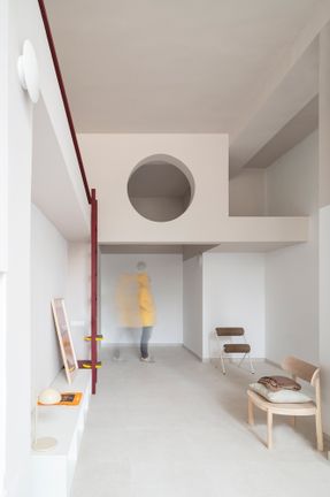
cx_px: 165
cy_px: 248
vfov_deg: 84.0
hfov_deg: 61.8
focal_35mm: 20
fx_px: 276
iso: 100
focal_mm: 20
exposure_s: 2.5
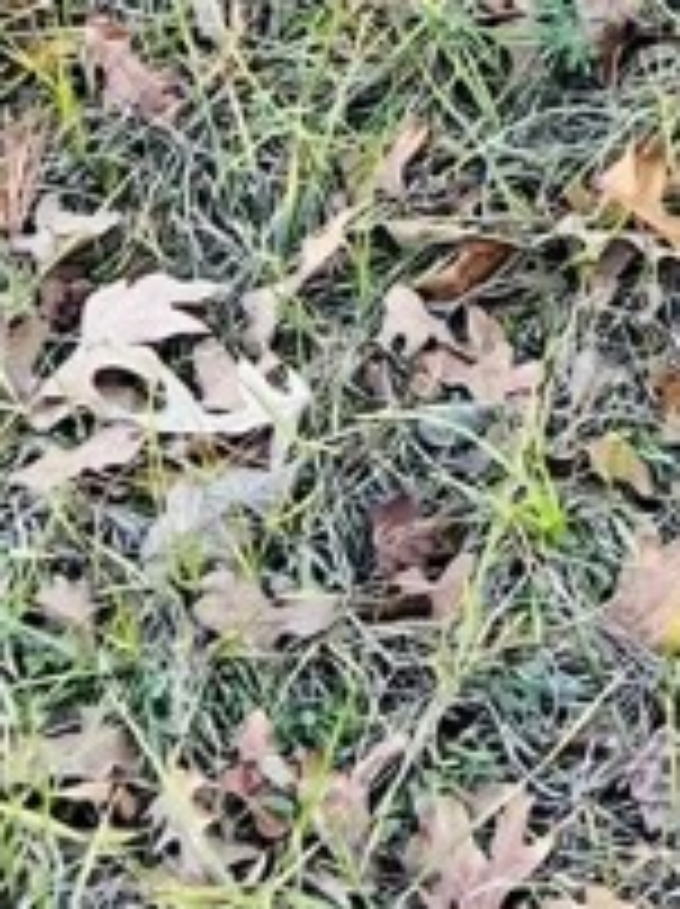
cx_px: 1428
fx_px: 5197
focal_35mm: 198
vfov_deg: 8.3
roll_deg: -0.8
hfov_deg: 7.2
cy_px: -1917
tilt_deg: -7.7
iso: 50
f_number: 1.5
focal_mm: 5.7
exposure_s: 1/309
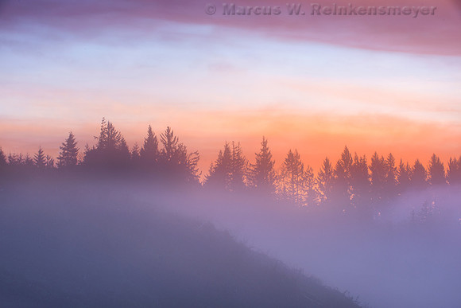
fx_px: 1345
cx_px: 230
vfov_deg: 13.0
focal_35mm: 105
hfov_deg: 19.5
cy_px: 154
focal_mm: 105
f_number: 11
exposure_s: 1/4
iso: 64
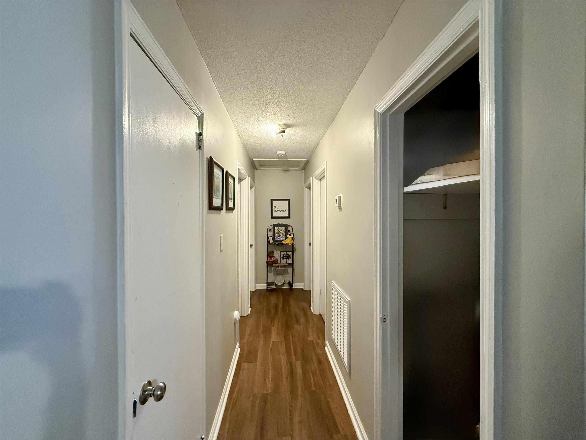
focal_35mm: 14
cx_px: 293
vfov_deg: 85.7
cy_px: 220
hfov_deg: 102.1
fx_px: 237
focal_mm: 2.22
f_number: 2.2
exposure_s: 1/60
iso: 400
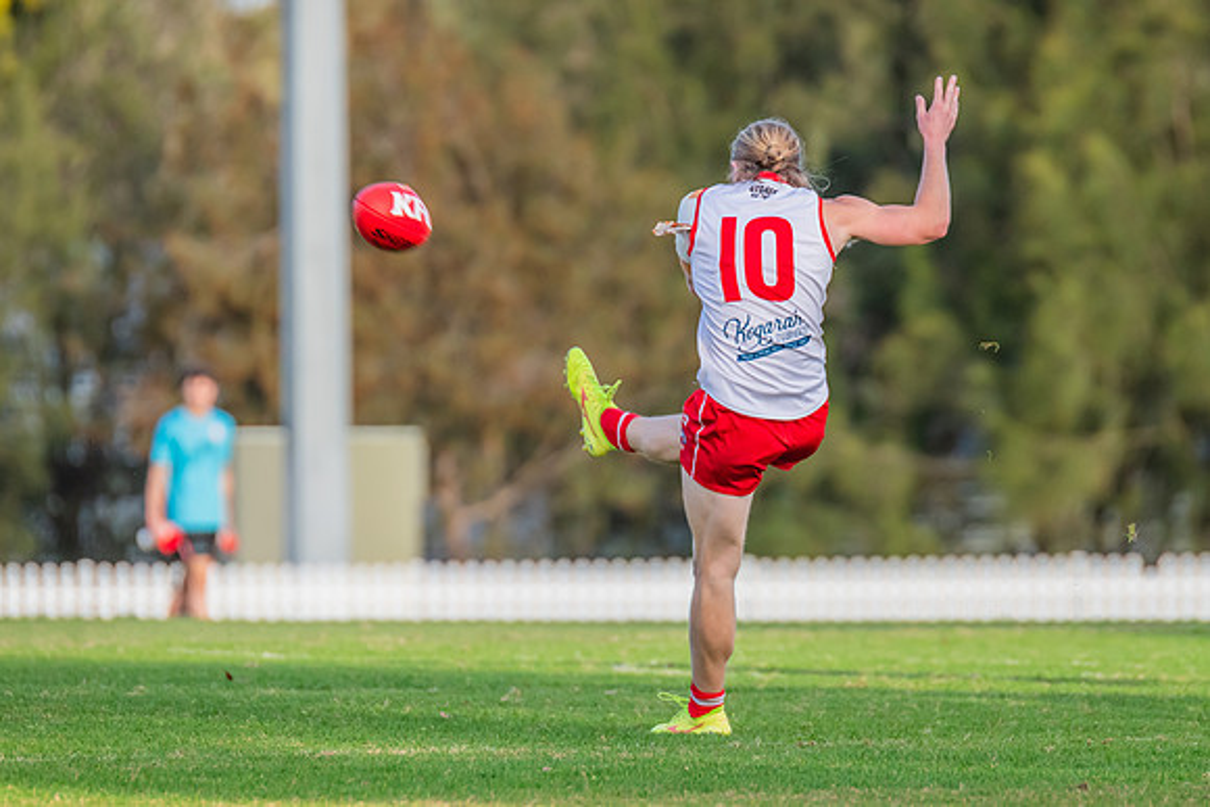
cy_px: 355
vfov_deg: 2.2
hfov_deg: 3.3
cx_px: 663
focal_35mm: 620
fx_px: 20843
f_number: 5.6
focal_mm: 420
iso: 800
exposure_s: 1/1250
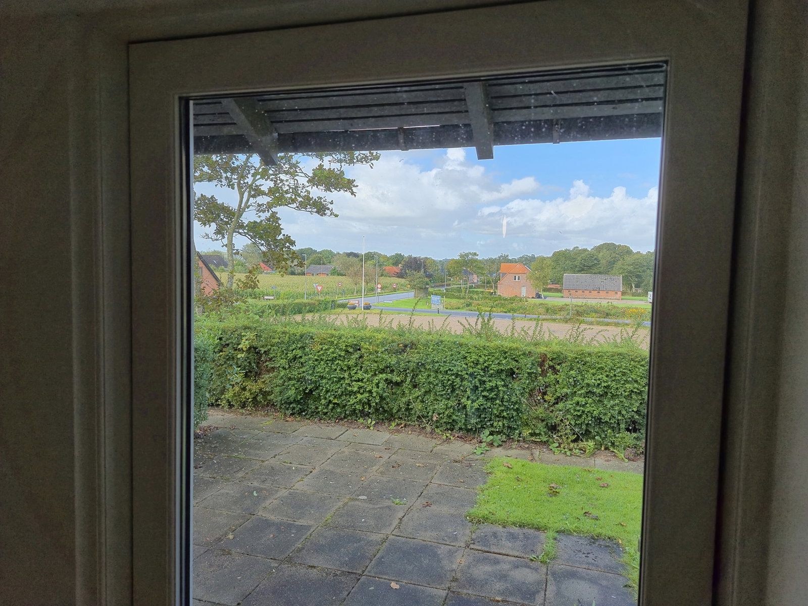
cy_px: 303
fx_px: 537
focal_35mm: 23
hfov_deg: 73.9
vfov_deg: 58.9
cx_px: 404
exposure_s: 1/572
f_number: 1.8
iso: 25
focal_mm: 5.4
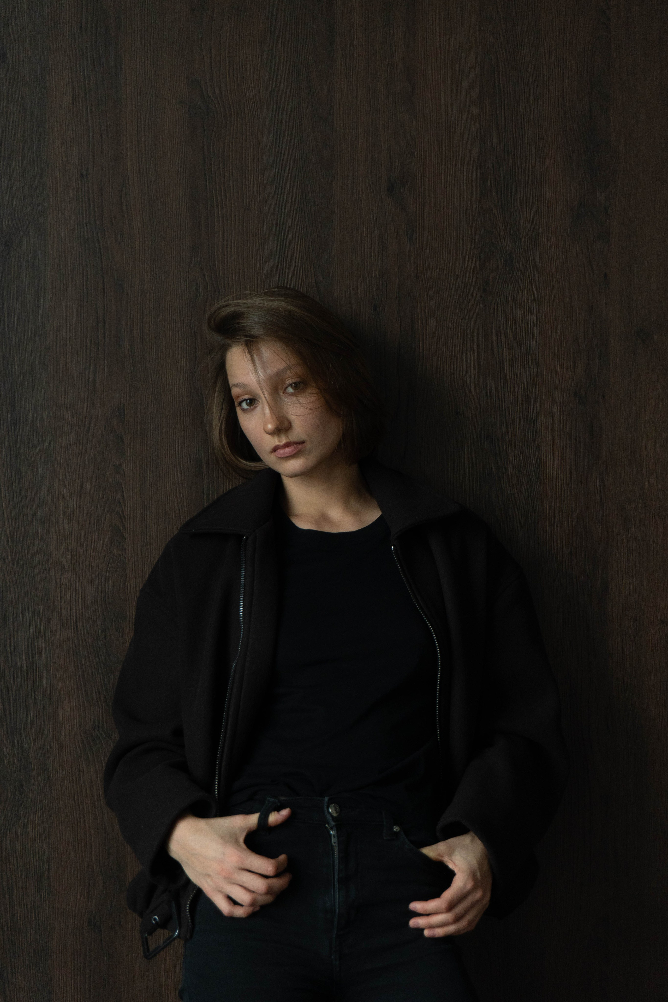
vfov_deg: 27.0
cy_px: 501
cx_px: 334
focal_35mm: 75
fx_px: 2087
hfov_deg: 18.2
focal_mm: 50
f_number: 5.6
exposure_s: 1/125
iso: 500
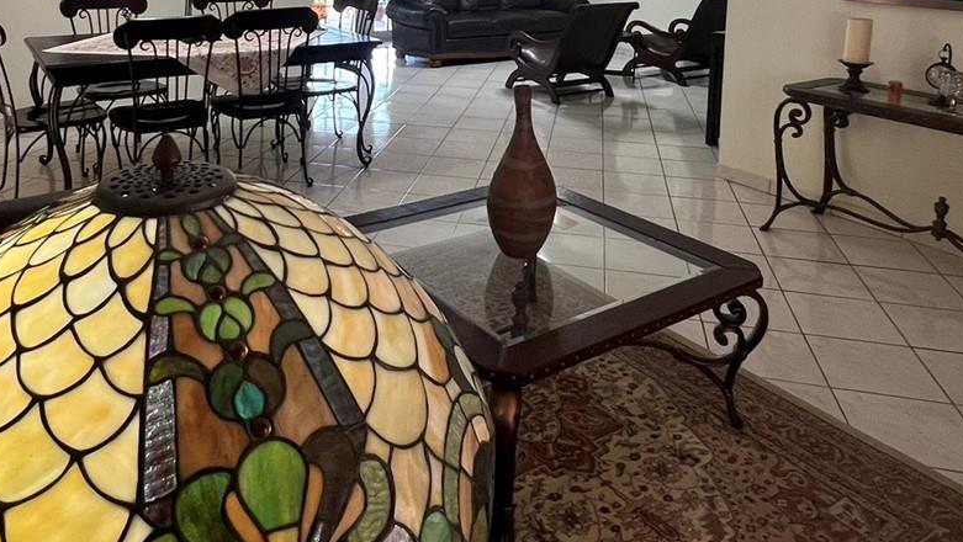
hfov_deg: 65.6
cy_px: 20
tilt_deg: -7.4
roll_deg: -0.2
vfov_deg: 36.7
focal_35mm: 29
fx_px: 741
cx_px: 397
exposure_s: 1/60
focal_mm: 1.57
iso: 160
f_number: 1.8
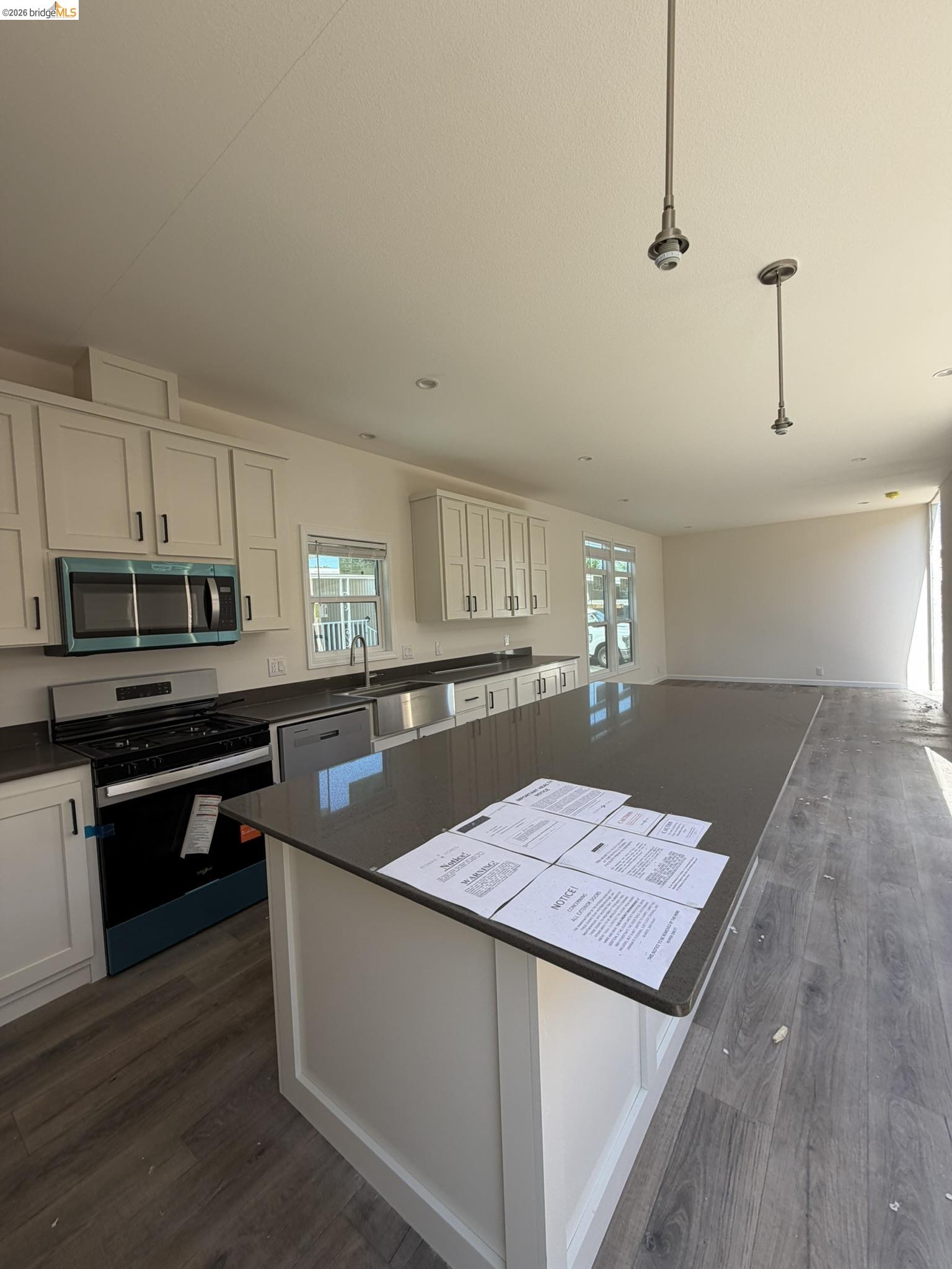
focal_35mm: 14
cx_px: 476
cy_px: 634
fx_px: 513
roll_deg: +2.4
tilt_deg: -3.8
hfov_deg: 85.7
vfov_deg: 102.1
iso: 40
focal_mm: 2.22
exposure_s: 1/222
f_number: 2.2
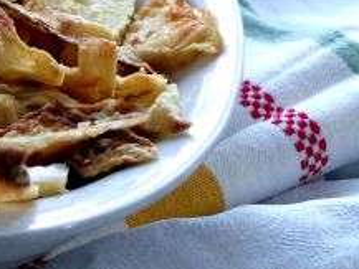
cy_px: 9
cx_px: -18
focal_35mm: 251
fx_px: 2605
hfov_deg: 7.8
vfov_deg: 5.9
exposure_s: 1/30
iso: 400
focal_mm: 19.6
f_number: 2.8
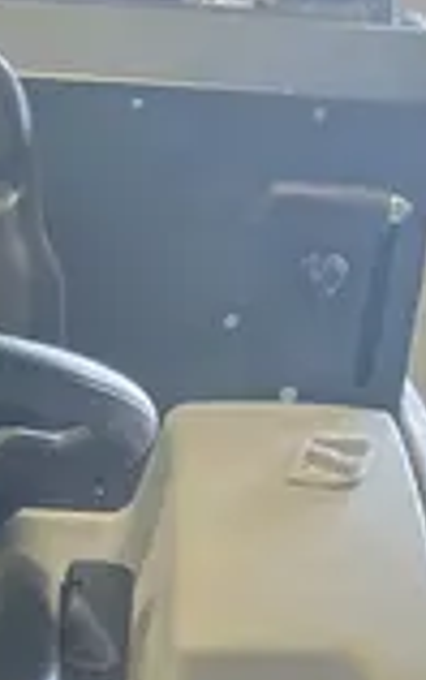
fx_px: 2559
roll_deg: -1.5
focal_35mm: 138
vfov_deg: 13.7
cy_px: 1190
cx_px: -241
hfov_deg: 9.2
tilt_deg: -30.3
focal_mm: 3.99
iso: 125
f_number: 1.8
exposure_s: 1/60
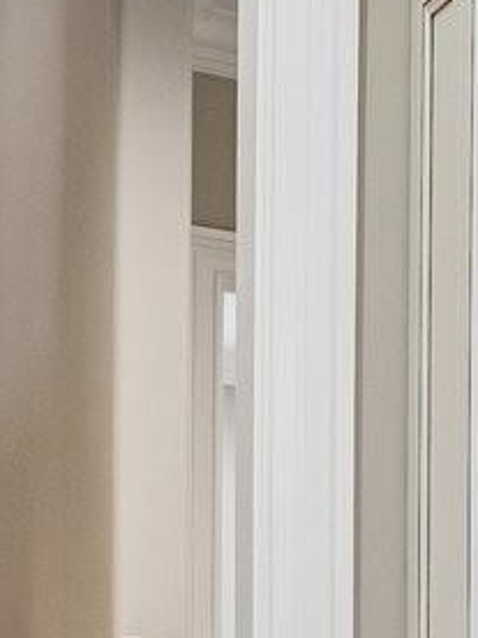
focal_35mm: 107
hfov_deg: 8.4
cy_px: 847
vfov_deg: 17.2
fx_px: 1970
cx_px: 1840
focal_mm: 10
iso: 400
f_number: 8
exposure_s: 1/20
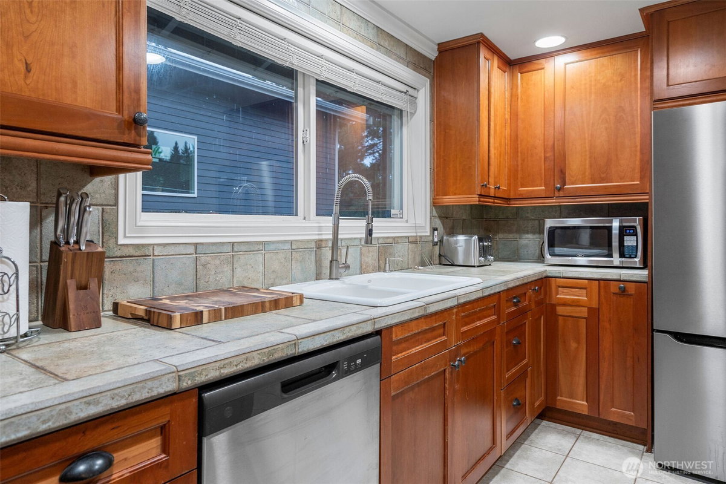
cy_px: 242
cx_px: 363
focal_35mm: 22
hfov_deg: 78.6
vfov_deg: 57.2
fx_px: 444
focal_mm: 22
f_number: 7.1
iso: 320
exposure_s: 1/13
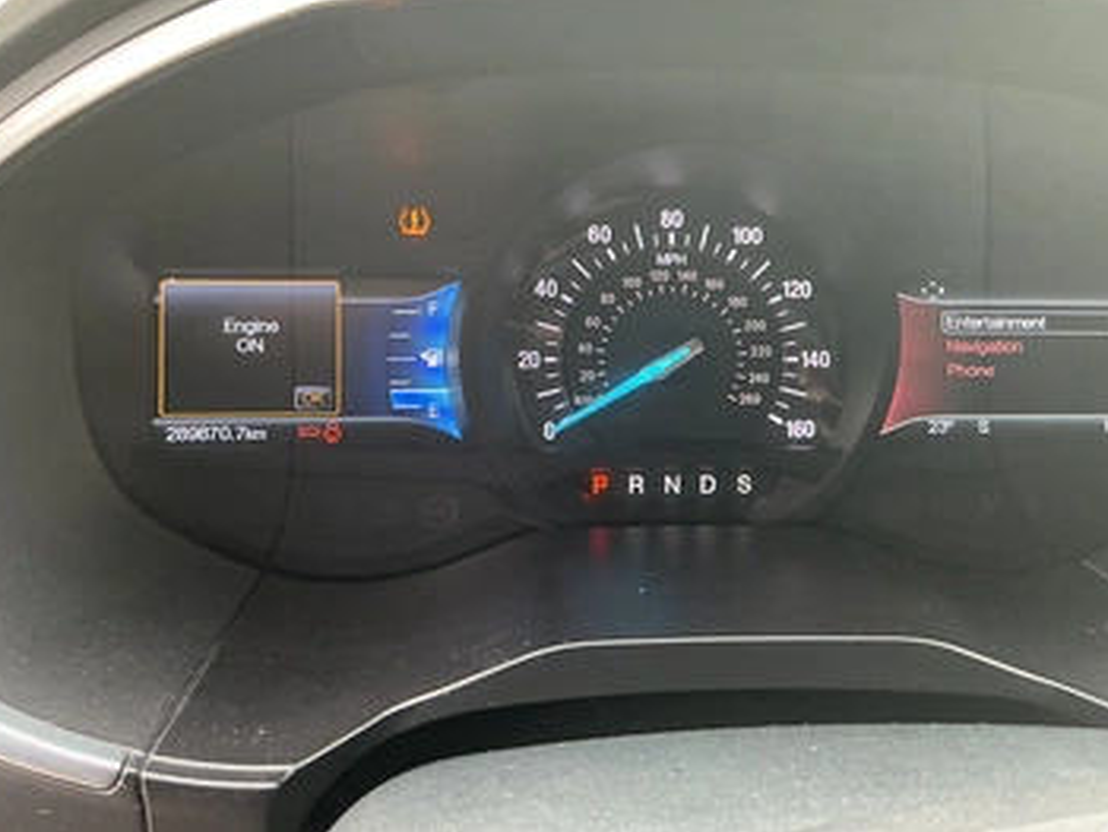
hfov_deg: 56.7
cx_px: 589
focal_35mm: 32
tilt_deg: -26.1
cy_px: 361
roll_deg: -2.6
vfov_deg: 44.1
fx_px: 1025
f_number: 1.8
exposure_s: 1/60
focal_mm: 3
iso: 125
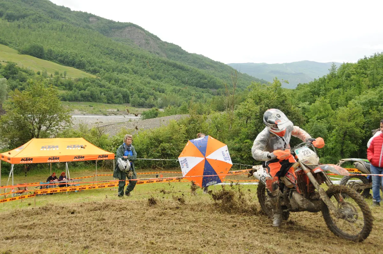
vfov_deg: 28.0
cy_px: 127
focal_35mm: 48
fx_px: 510
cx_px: 192
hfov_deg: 41.2
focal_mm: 32
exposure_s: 1/800
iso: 400
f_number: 6.3
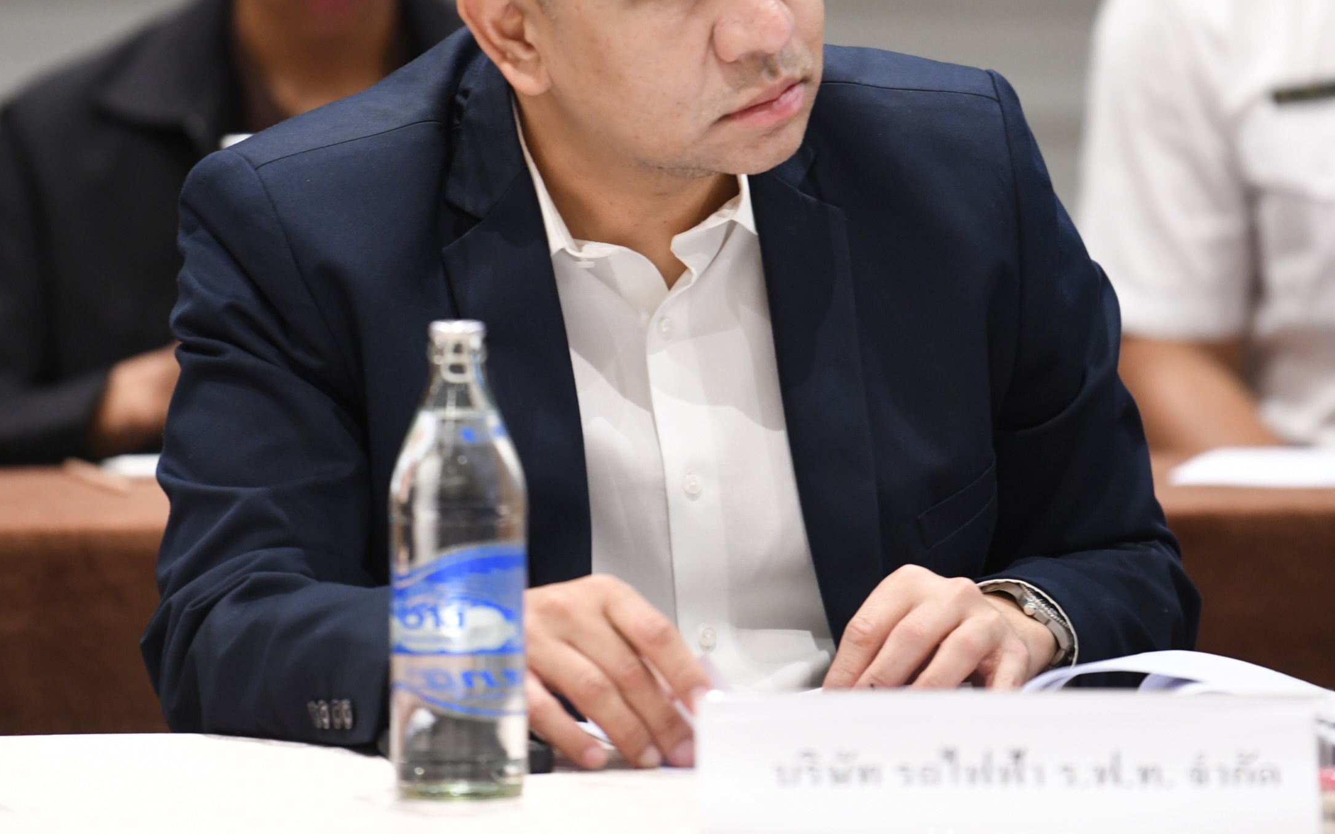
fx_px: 10878
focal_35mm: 299
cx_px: 706
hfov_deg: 7.0
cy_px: 247
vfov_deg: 4.4
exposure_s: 1/100
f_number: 2.8
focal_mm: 200
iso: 1250
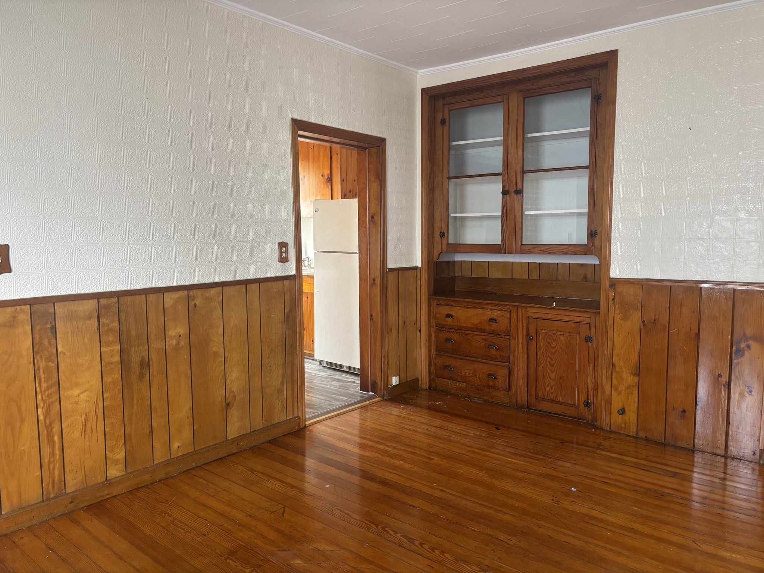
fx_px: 574
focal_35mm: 26
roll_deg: +0.8
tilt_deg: -4.8
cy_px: 286
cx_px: 382
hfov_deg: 67.3
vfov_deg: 53.1
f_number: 1.6
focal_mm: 5.96
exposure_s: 1/60
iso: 200
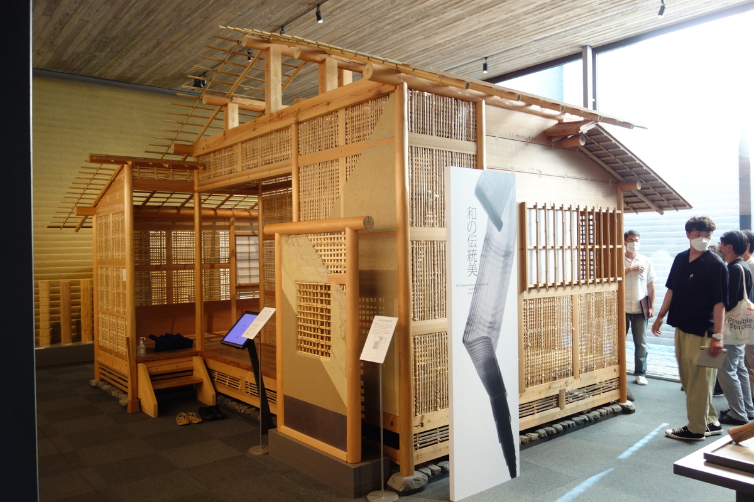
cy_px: 251
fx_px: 586
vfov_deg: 46.4
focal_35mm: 28
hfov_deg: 65.5
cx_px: 377
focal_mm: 10.4
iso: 200
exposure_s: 1/30
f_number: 1.8
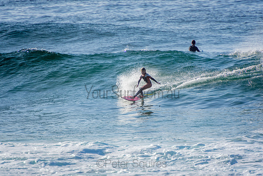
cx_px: 132
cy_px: 88
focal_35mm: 600
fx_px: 4384
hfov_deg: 3.4
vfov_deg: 2.3
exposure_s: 1/2000
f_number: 5.6
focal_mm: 400
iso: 180
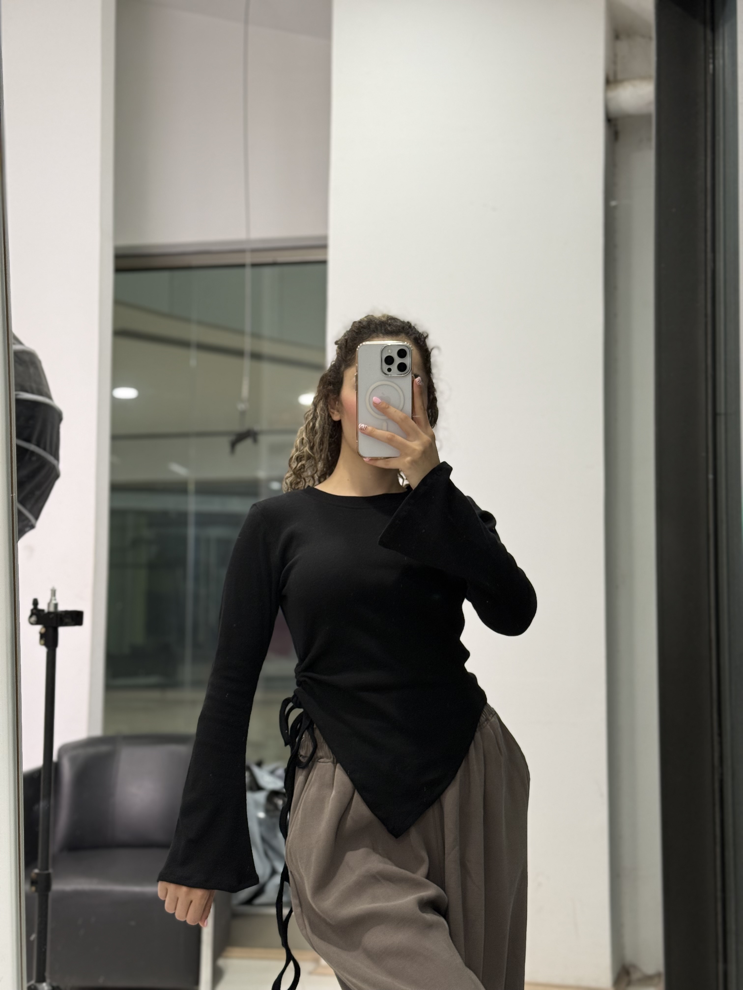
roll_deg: +0.0
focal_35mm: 48
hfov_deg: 30.3
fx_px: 1374
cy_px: 495
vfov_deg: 39.7
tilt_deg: -14.8
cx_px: 372
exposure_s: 1/100
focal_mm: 6.76
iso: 64
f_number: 1.78
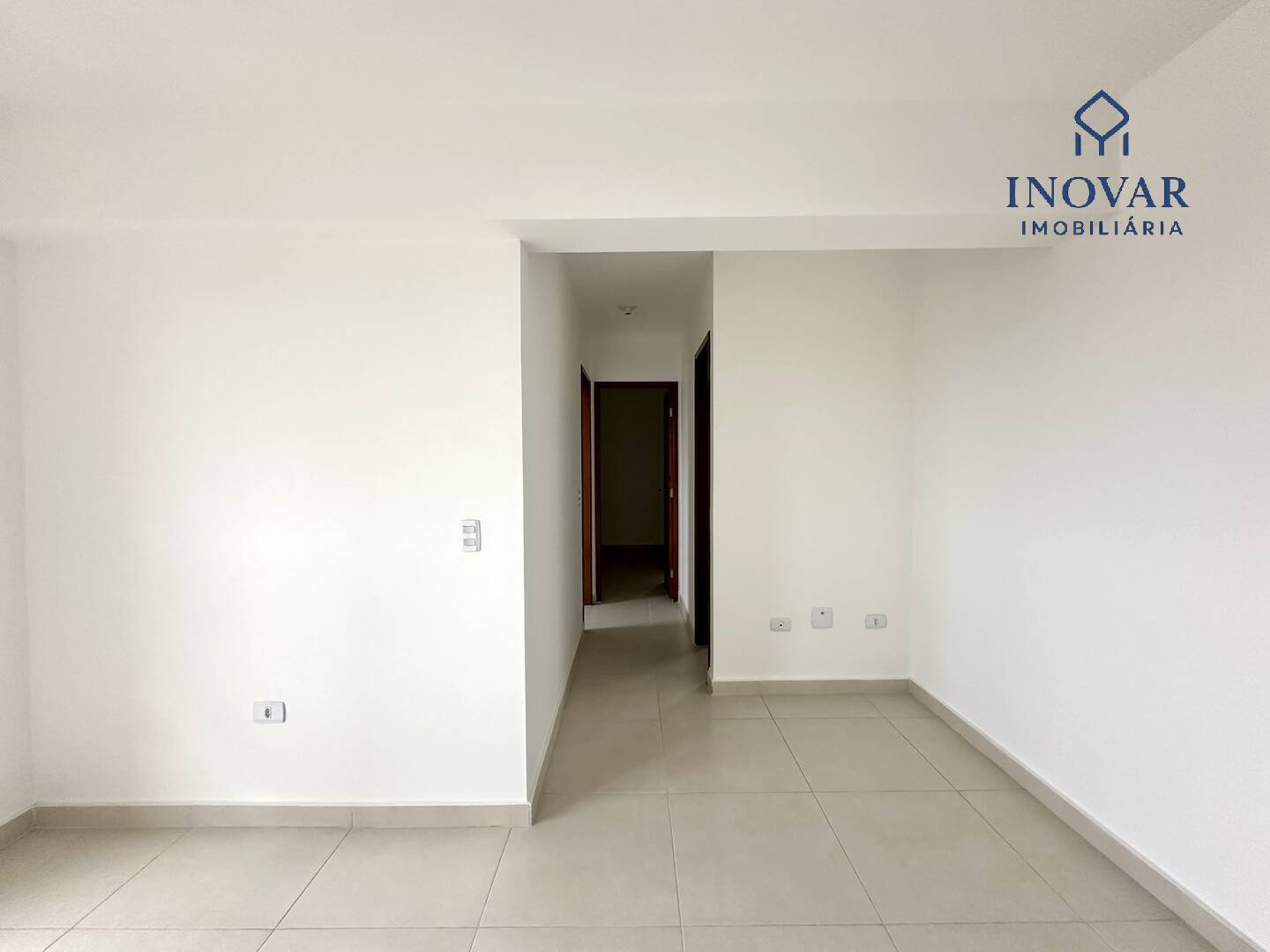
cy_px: 476
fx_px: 514
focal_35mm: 14
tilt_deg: -0.5
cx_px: 635
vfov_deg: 85.7
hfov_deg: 102.1
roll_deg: +0.4
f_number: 2.2
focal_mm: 2.22
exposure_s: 1/99
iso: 160
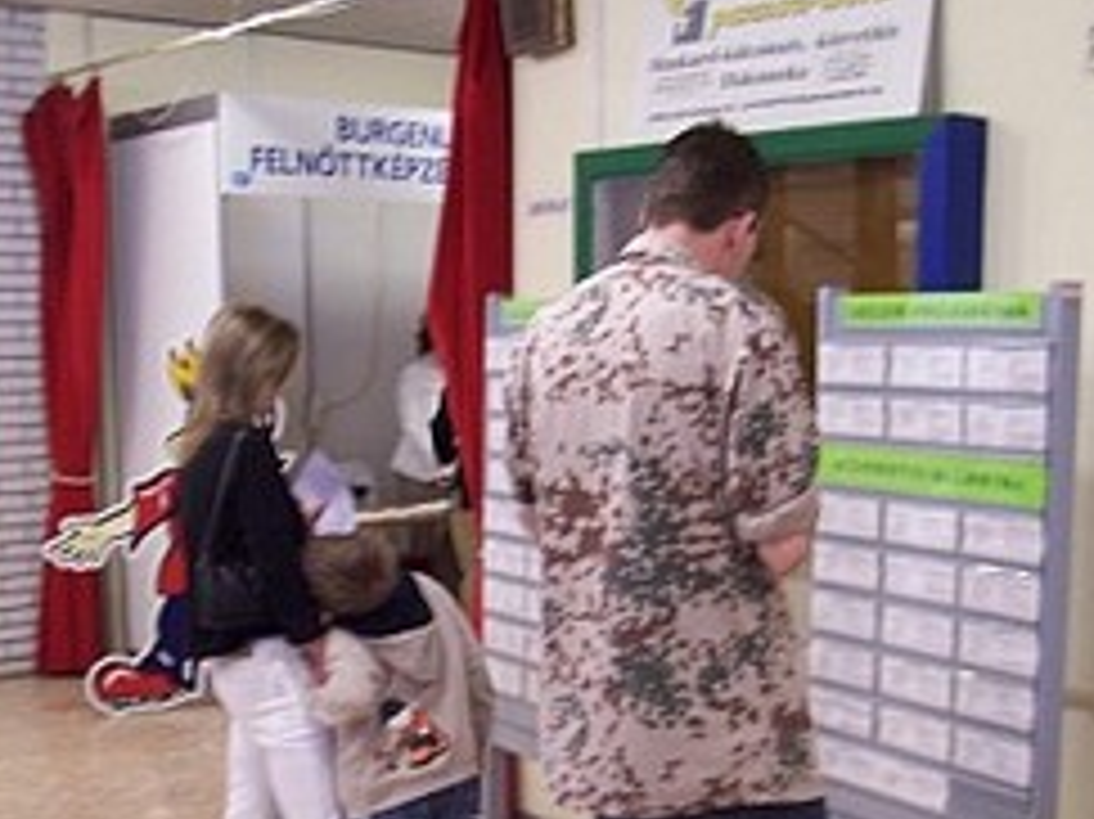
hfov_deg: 34.3
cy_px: 666
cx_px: 608
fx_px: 1769
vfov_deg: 25.6
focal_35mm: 56
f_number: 2.7
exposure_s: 1/10
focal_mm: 5.6
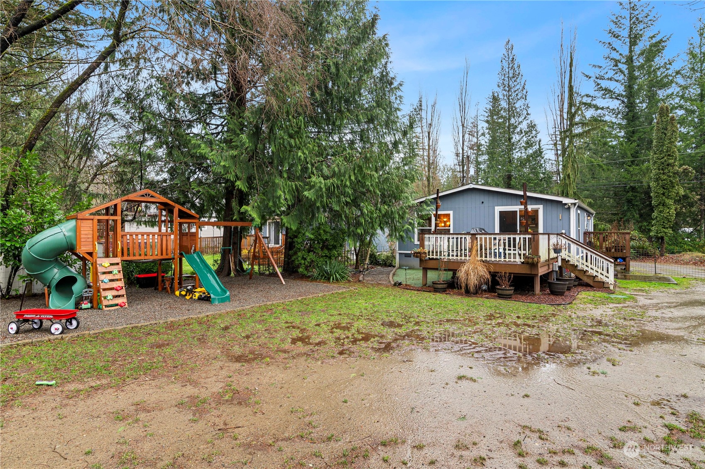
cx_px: 352
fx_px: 372
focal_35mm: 19
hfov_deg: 87.0
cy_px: 234
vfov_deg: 64.5
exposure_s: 1/6
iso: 200
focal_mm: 19
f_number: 8
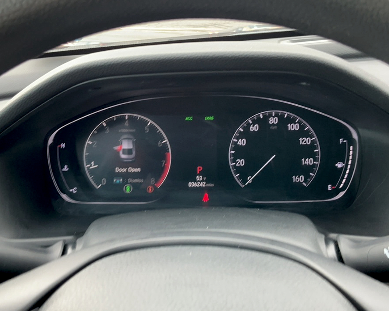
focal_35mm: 32
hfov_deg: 55.6
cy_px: 158
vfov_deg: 45.8
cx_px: 184
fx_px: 368
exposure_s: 1/60
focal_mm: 3
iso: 25
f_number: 1.8
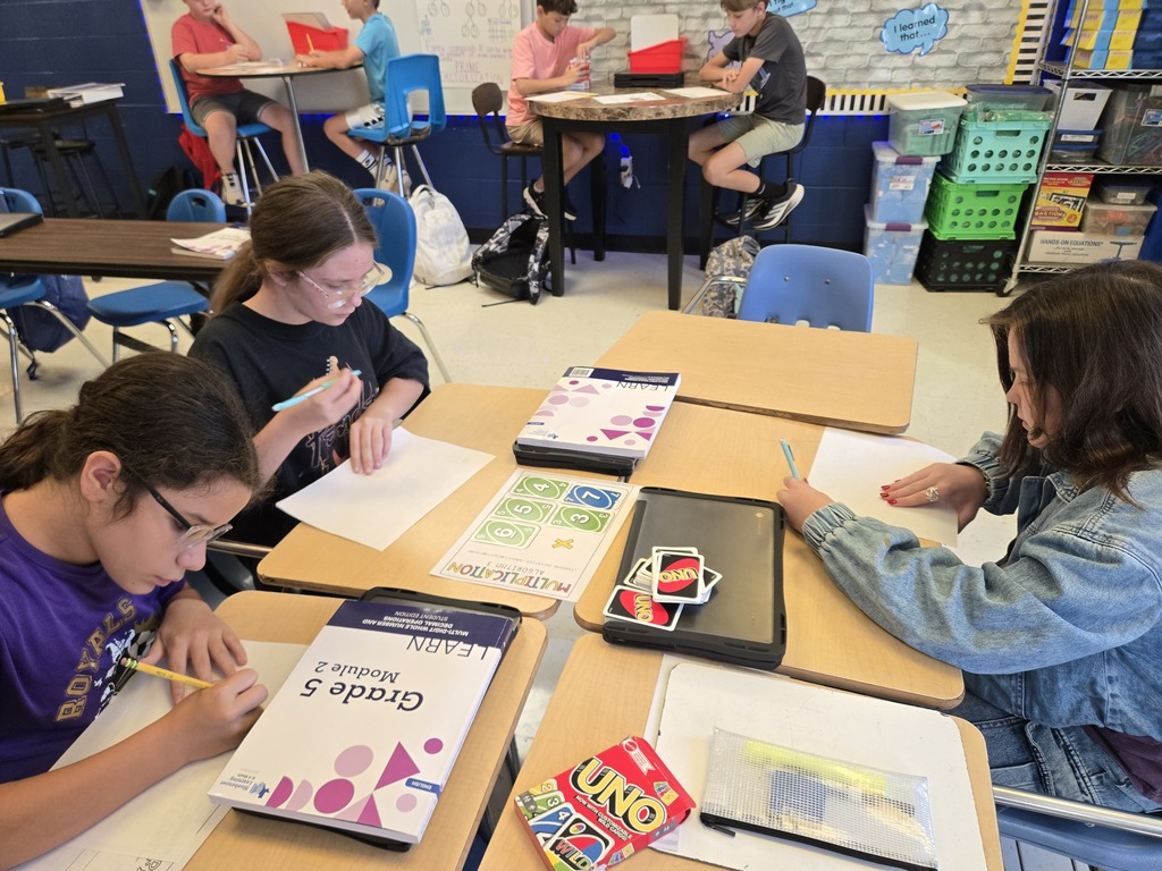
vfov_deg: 58.9
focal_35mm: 23
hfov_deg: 73.9
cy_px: 436
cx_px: 581
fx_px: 772
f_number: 1.8
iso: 200
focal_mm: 5.4
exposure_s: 1/120
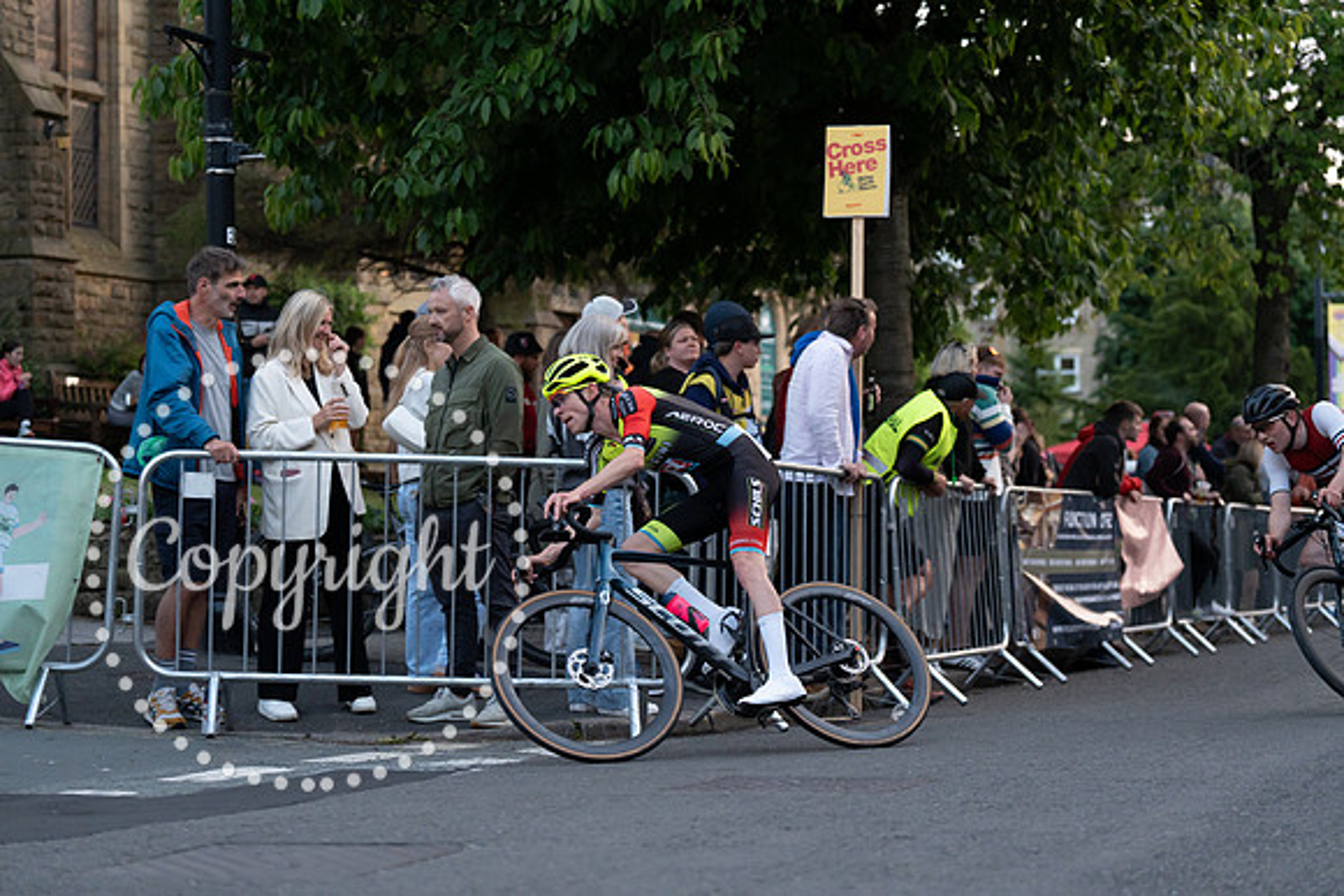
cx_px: 672
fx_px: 2614
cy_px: 448
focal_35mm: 70
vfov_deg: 19.5
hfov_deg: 28.8
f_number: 2.8
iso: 3200
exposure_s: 1/1000
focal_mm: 70
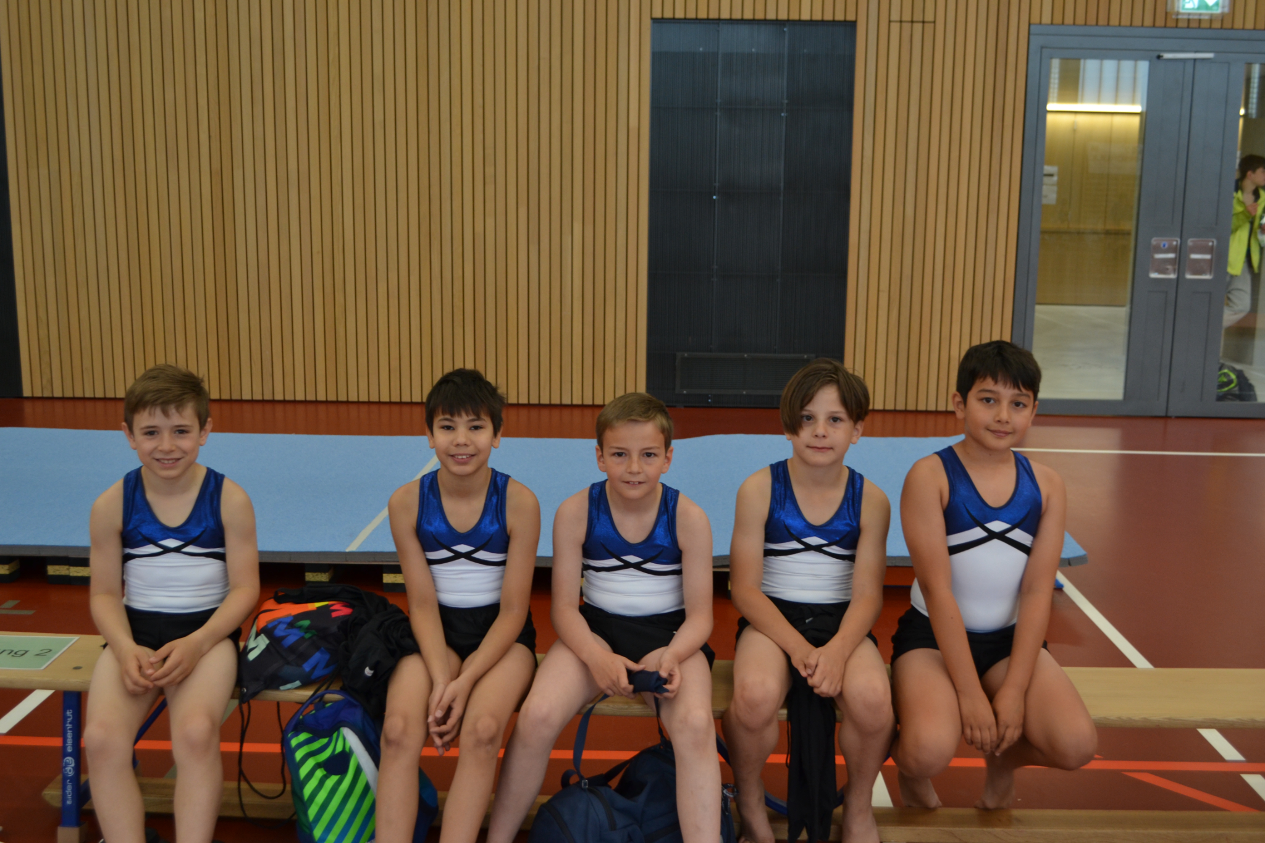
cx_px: 632
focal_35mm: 36
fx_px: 1265
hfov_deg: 53.1
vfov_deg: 36.9
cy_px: 422
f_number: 4
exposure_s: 1/40
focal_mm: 24
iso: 400
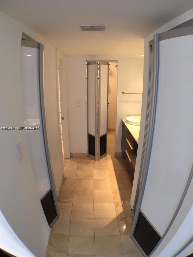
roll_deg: -1.0
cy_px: 128
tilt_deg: -16.6
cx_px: 96
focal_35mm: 29
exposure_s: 1/30
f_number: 2.2
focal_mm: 4.15
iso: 80
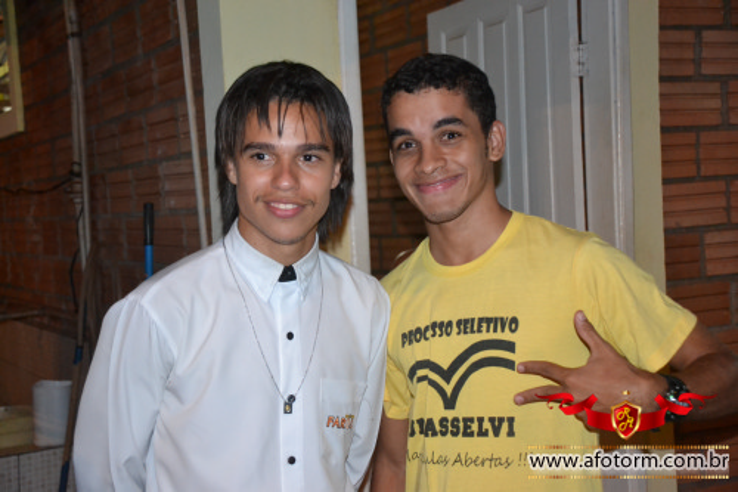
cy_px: 246
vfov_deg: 25.7
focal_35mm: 52
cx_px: 369
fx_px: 1076
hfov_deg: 37.9
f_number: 4.2
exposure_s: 1/60
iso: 3200
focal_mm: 35
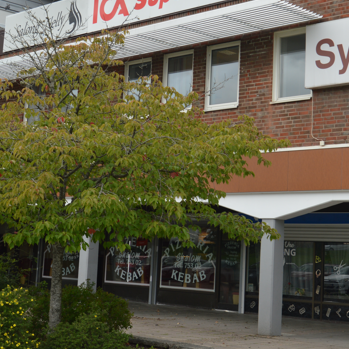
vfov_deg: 23.9
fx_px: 821
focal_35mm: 72
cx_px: 222
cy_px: 116
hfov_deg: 23.9
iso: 100
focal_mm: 25
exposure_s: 1/200
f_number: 7.1
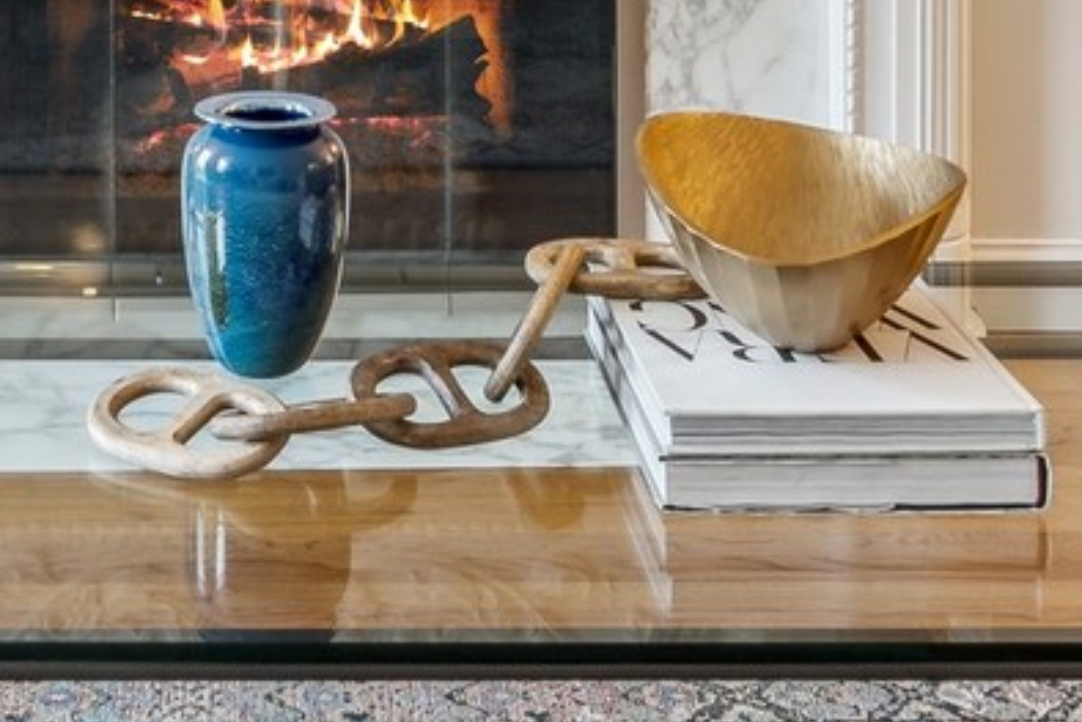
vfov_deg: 15.4
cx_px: 224
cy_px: -513
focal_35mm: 78
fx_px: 2345
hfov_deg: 25.6
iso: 200
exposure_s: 1/3.33
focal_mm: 19
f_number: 8
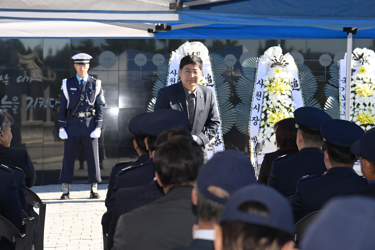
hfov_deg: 18.6
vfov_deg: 12.5
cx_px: 188
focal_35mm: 110
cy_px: 125
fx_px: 1146
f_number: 6.3
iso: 200
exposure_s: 1/250
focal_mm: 110
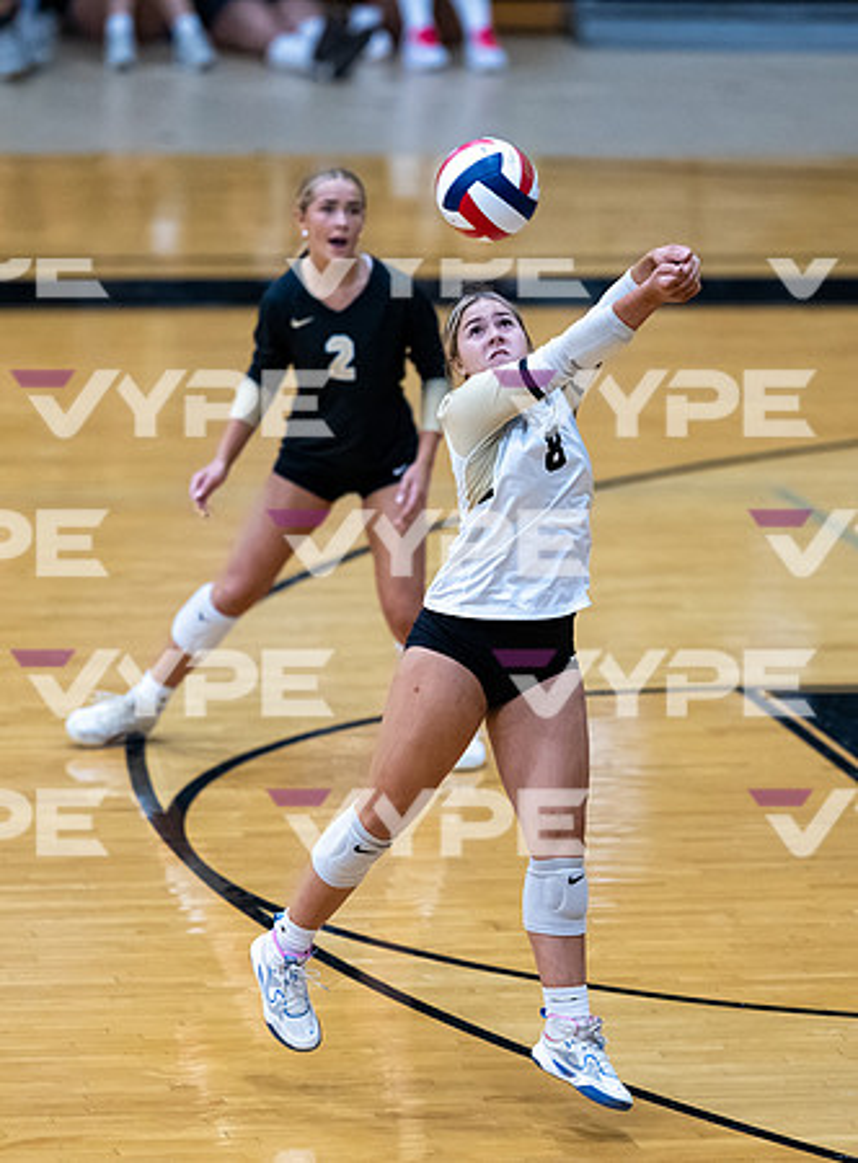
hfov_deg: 5.1
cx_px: 557
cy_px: 582
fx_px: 9686
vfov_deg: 6.9
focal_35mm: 290
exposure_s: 1/1600
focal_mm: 200
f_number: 2
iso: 3200
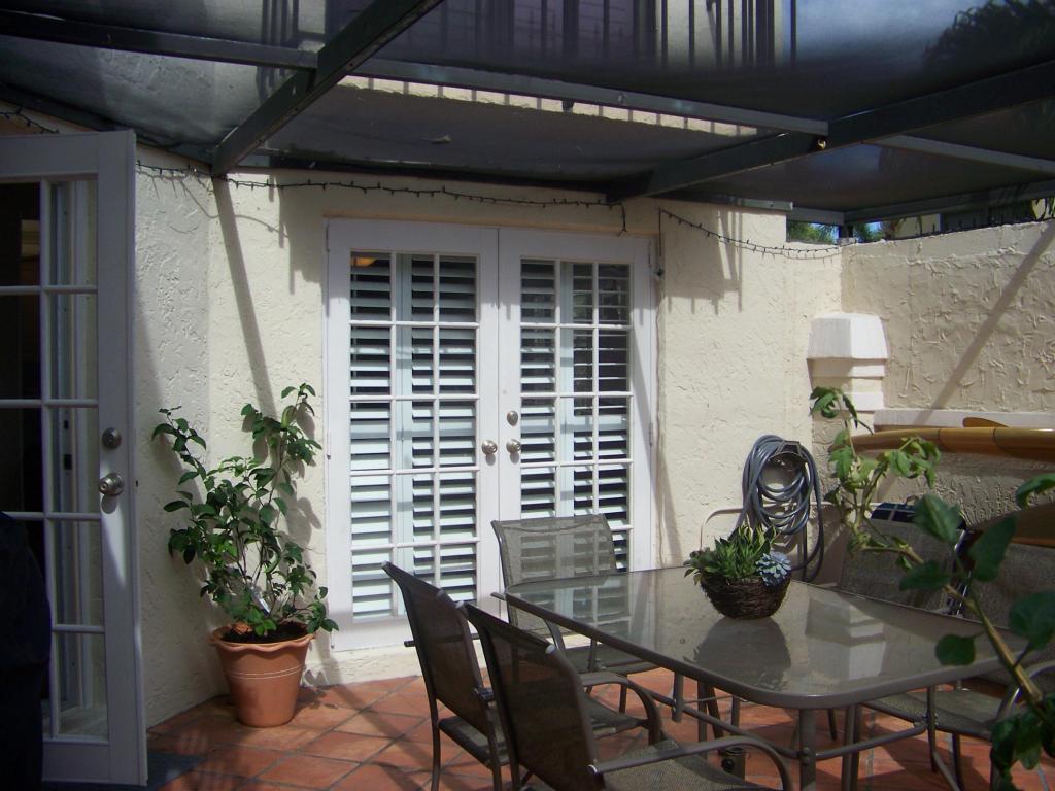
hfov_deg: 51.4
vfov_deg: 39.7
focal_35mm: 36
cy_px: 396
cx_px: 528
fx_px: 1097
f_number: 2.8
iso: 64
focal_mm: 5.85
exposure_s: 1/800
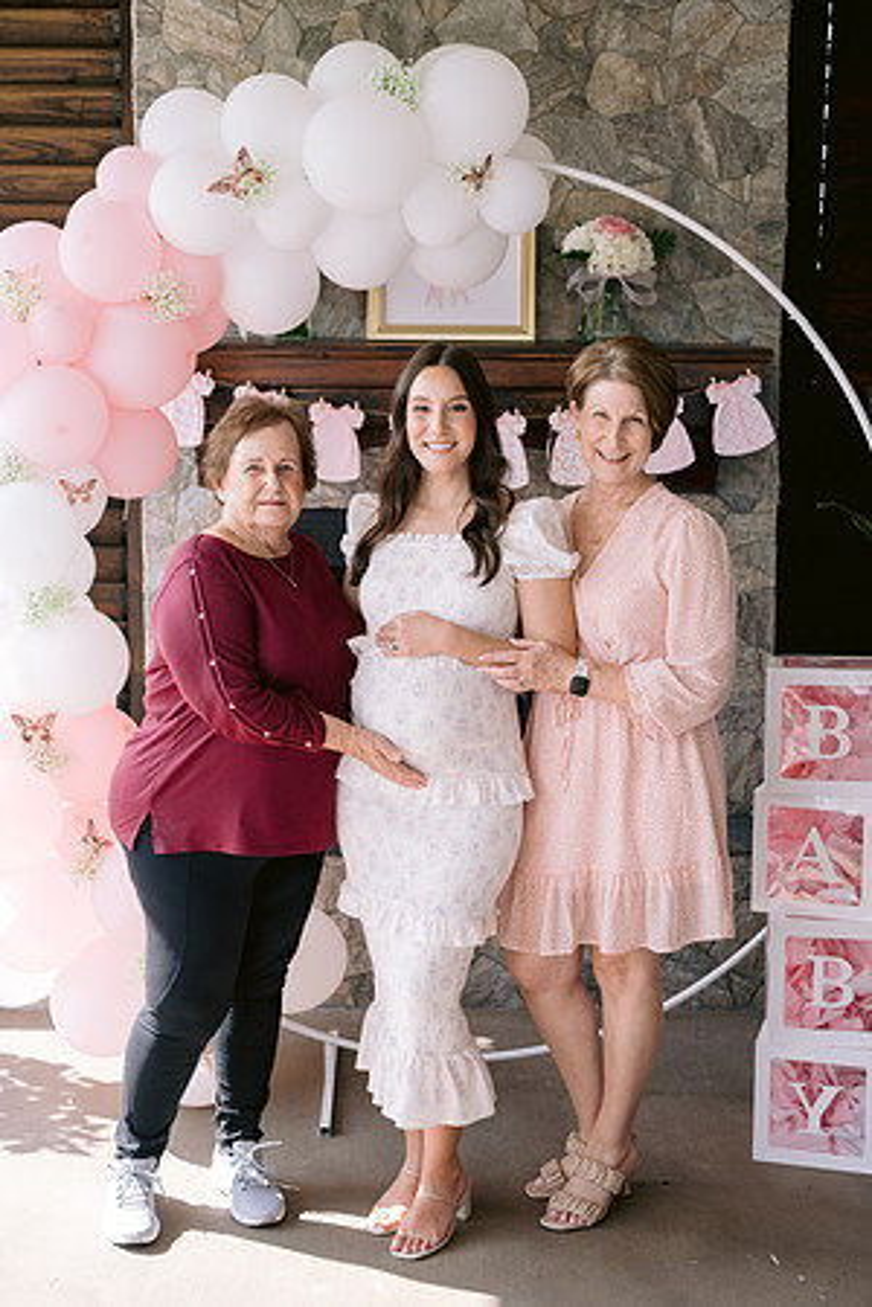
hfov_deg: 27.0
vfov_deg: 39.6
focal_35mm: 50
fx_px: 1817
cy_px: 654
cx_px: 436
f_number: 3.5
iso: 200
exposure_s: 1/500
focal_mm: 50
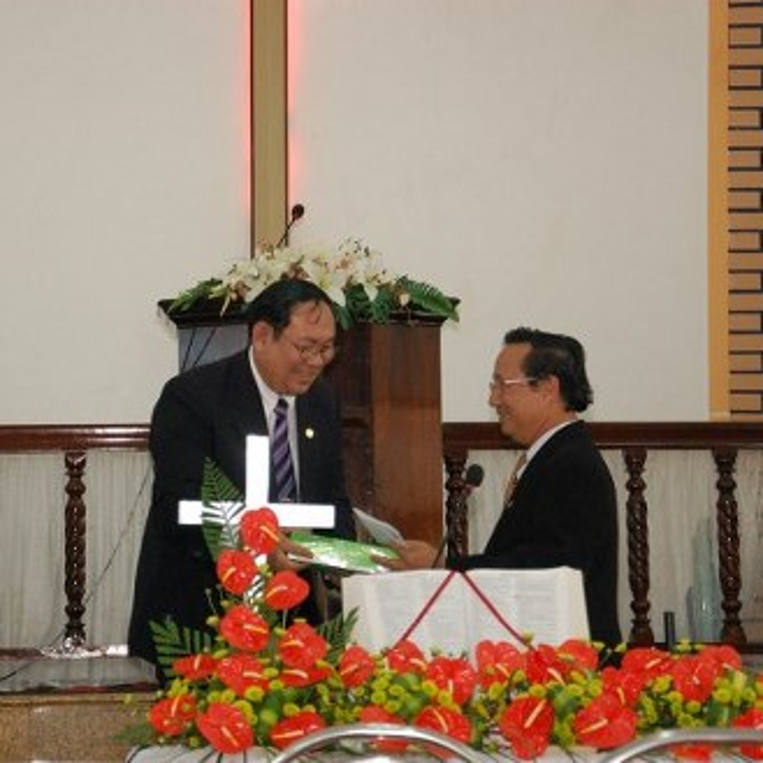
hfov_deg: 14.5
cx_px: 281
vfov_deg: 14.5
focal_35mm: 120
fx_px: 2992
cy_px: 379
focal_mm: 62
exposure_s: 1/60
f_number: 5.3
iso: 1400
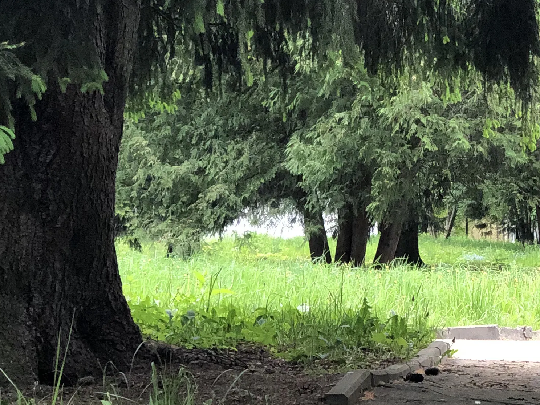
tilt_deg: +4.2
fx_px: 2199
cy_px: 99
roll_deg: +0.2
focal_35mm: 141
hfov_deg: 13.8
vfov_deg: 10.5
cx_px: 530
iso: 80
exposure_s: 1/60
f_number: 2.4
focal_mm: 6
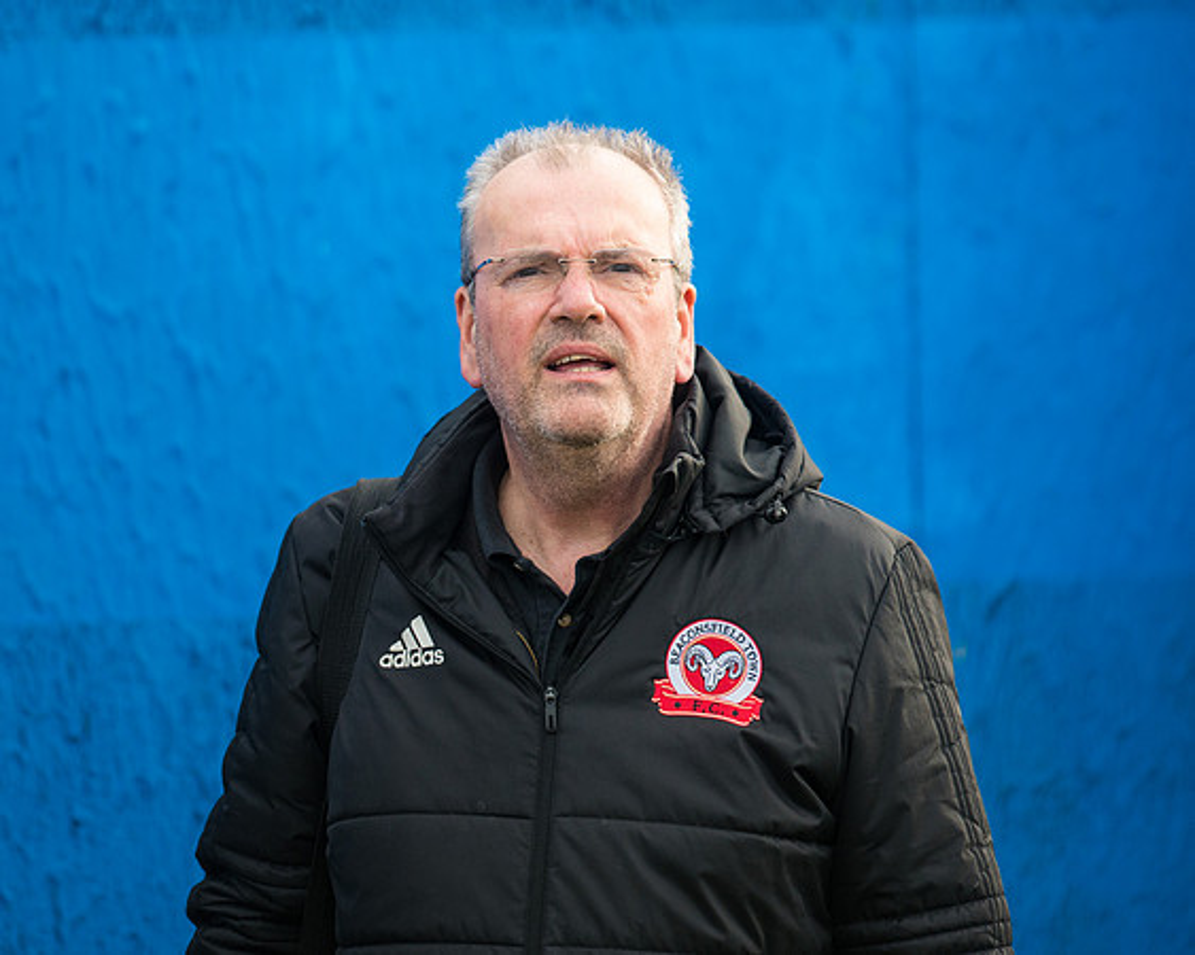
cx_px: 484
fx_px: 19488
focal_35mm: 551
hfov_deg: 3.5
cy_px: 449
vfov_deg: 2.8
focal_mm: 400
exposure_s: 1/3200
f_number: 2.8
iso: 800
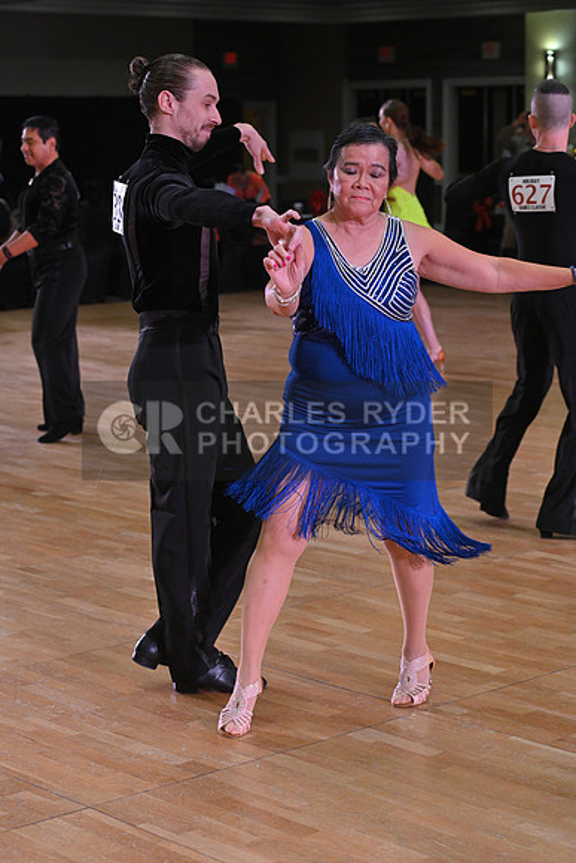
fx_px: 1919
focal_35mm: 80
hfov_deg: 17.1
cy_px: 432
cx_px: 288
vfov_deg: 25.4
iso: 2000
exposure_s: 1/320
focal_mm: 80
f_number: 5
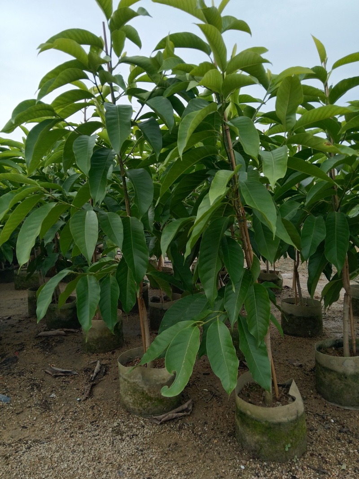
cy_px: 240
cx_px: 180
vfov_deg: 67.3
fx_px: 360
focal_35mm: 26
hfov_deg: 53.1
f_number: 1.8
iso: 125
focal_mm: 4.05
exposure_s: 1/100
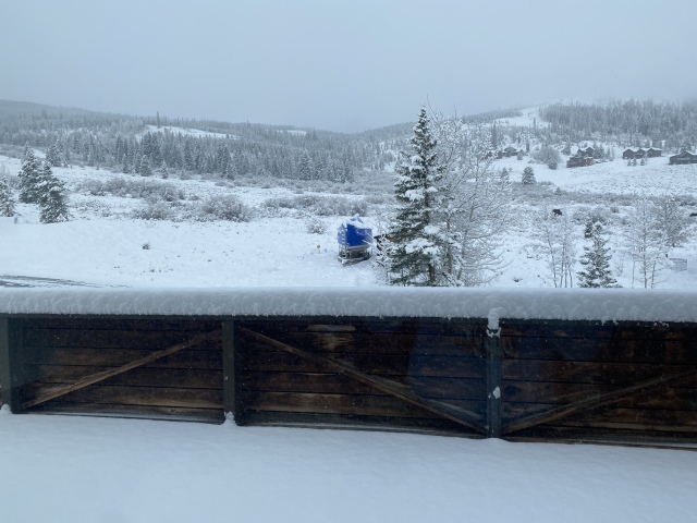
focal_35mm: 26
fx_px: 524
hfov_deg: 67.3
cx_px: 348
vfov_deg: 53.1
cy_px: 262
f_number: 1.8
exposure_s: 1/1043
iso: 32
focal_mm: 4.25
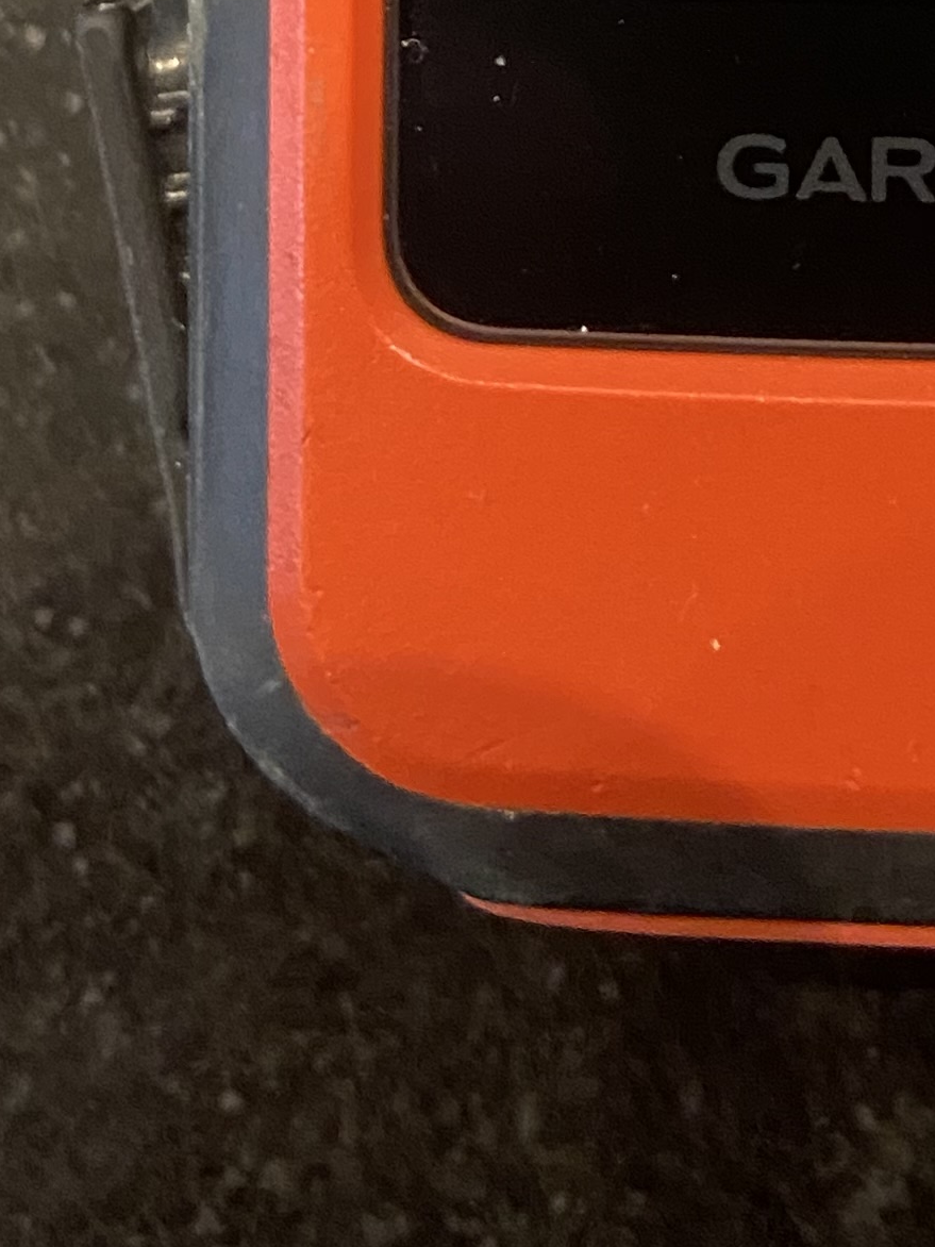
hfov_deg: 16.9
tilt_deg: -83.9
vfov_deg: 20.5
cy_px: -446
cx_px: 897
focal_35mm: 86
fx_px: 3097
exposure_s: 1/30
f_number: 1.8
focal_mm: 4.25
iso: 500
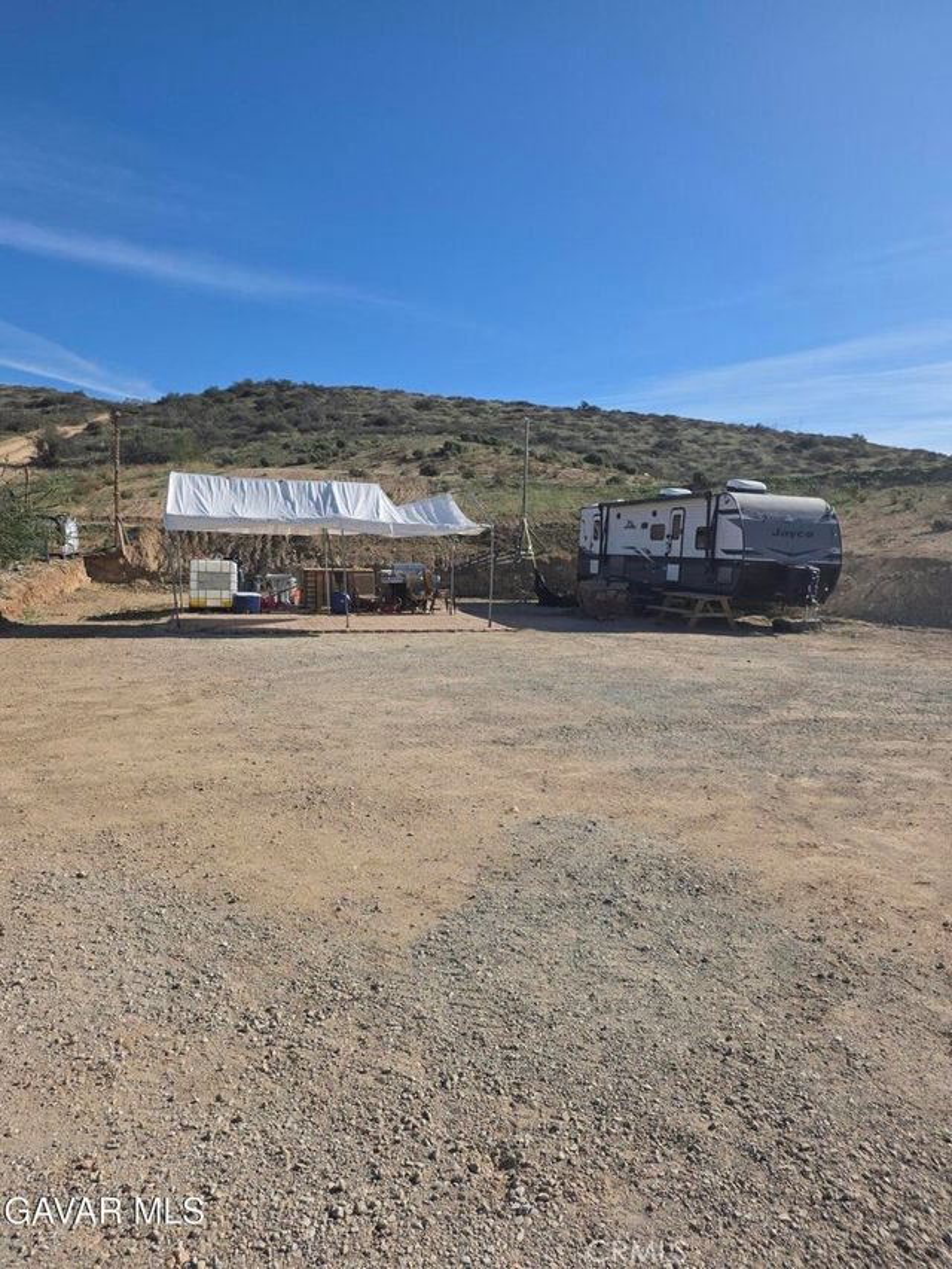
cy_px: 634
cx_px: 476
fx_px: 843
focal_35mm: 23
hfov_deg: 58.9
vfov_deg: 73.9
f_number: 1.7
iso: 64
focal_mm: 6.25
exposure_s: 1/7944
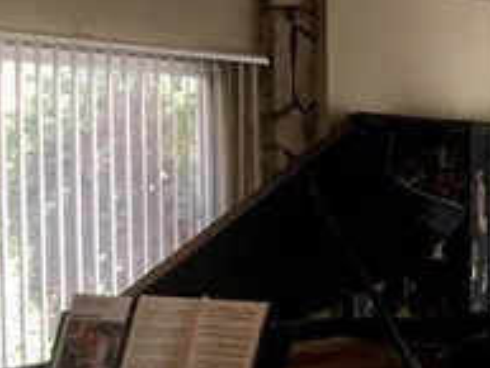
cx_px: 787
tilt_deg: -5.0
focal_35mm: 96
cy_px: 277
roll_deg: -1.1
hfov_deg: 17.7
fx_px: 1360
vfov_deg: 15.3
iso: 25
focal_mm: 4.15
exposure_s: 1/30
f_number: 2.2
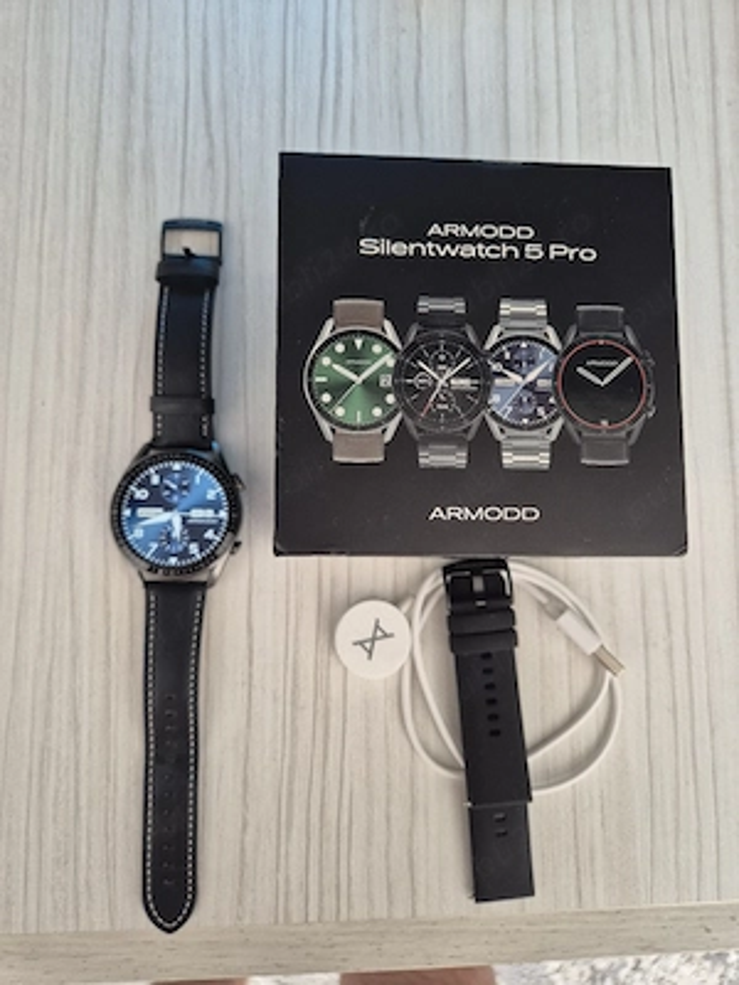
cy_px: 492
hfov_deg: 58.9
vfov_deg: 73.9
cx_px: 370
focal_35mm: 23
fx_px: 655
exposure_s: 1/100
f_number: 1.8
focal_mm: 5.4
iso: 200
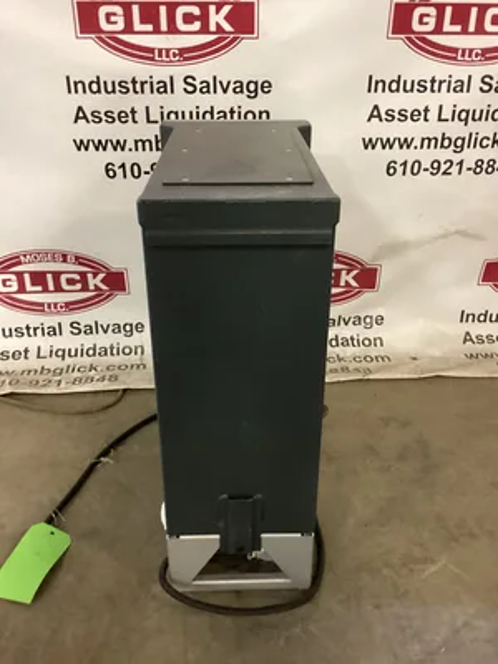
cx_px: 249
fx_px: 595
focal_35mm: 31
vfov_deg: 58.4
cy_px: 332
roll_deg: +1.9
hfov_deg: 45.4
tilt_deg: -26.7
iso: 400
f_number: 2.4
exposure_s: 1/25
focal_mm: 3.3
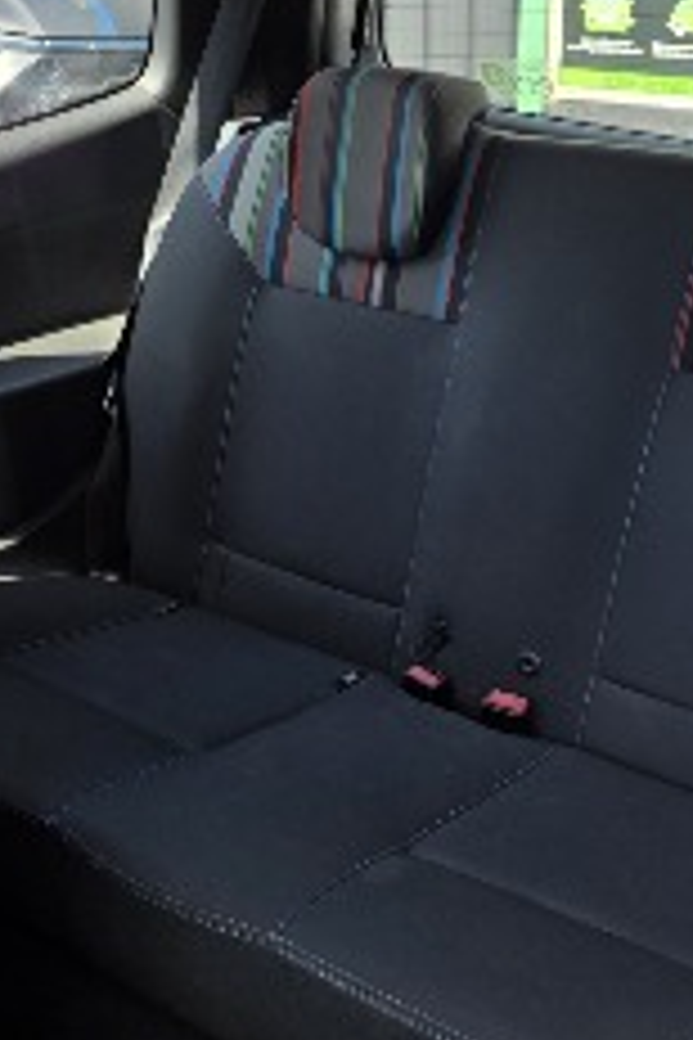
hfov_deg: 30.7
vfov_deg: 45.1
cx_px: 518
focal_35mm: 43
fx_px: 1242
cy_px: 644
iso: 25
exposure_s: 1/359
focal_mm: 6.25
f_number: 1.7
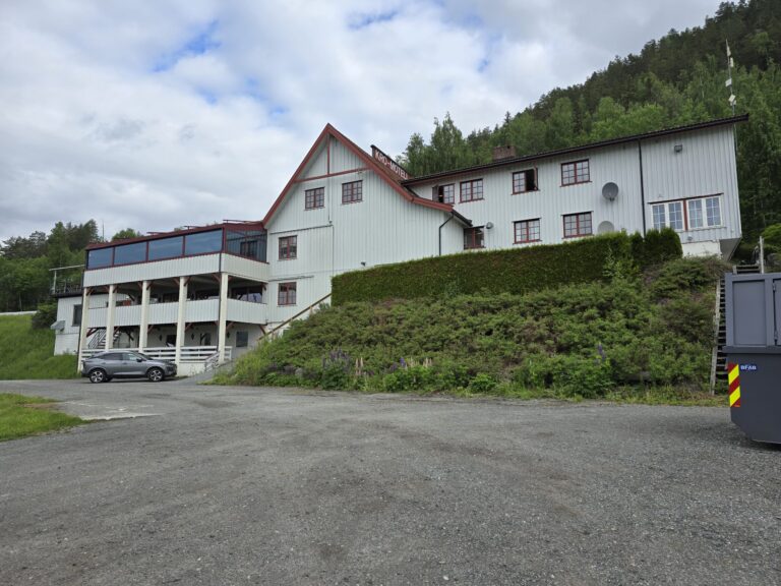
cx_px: 390
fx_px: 519
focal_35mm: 23
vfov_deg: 58.9
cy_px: 293
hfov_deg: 73.9
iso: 12
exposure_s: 1/554
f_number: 1.7
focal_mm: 6.3
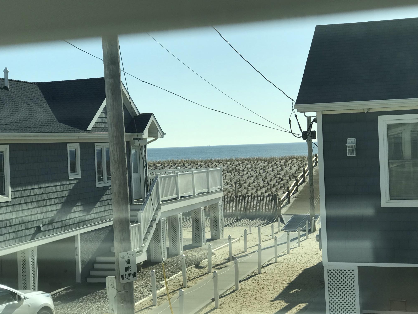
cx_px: 211
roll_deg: +0.4
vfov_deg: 25.2
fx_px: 700
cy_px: 155
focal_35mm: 58
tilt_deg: -2.7
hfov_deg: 33.2
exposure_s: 1/1064
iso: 20
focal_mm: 6.6
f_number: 2.8
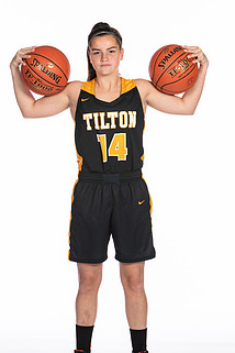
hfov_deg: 9.3
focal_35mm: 147
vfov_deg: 14.0
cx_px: 111
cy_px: 158
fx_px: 1439
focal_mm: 70
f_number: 5.6
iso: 100
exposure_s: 1/100
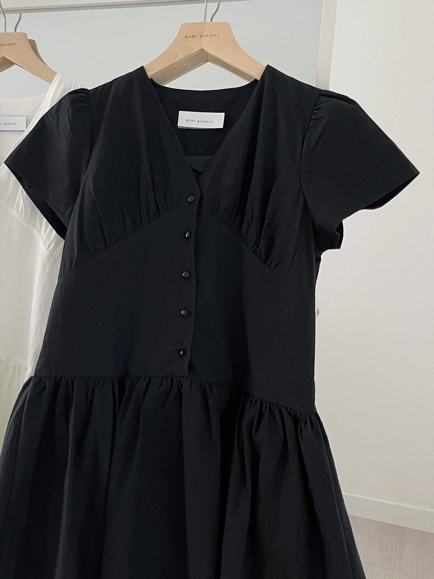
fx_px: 652
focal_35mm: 39
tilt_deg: -17.7
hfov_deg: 36.0
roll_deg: +0.5
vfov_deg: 47.8
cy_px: 324
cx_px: 111
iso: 160
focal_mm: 5.1
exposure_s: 1/60
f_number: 1.6
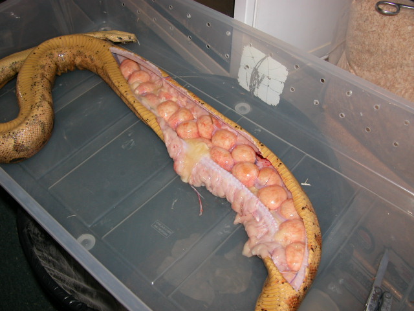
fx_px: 419
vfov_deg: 40.7
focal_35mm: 35
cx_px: 207
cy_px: 156
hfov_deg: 52.6
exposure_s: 1/60
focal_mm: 8.9
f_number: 2.8
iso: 100
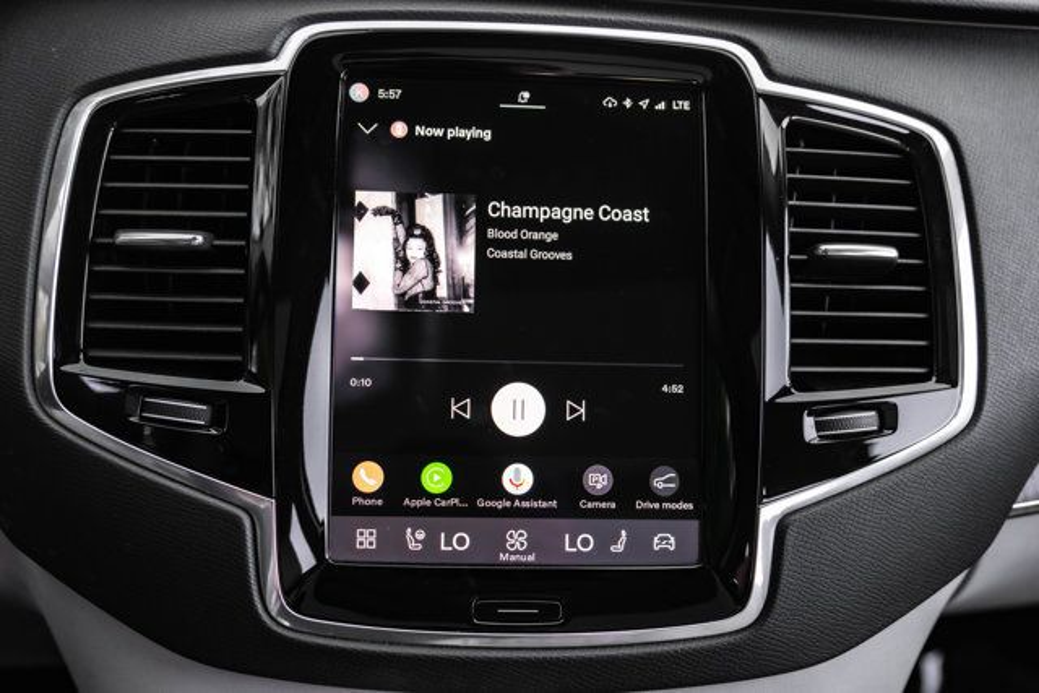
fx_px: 1175
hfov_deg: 47.7
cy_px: 382
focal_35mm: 41
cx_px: 529
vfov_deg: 32.8
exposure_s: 1/250
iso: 640
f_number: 3.5
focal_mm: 34
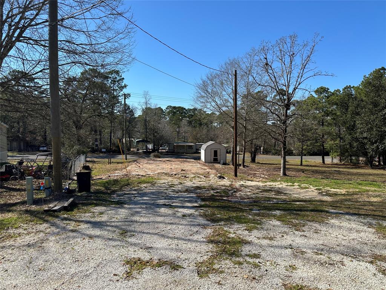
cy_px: 145
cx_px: 193
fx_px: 268
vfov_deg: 56.8
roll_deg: -0.1
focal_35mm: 24
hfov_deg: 71.6
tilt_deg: -3.0
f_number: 1.78
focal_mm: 6.86
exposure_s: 1/3861
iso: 80
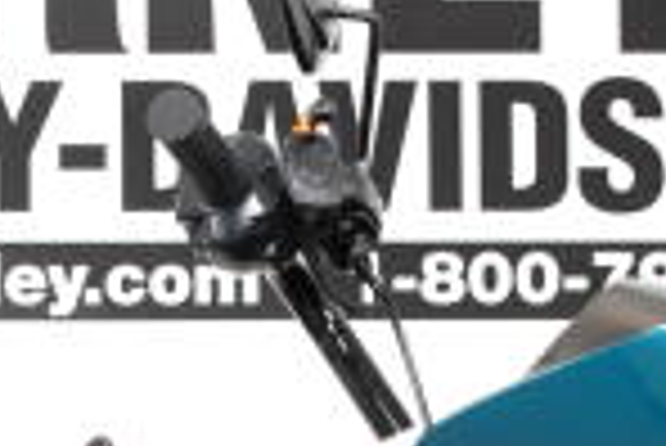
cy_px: 863
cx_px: -140
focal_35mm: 178
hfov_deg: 11.3
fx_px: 3296
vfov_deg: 7.5
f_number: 9
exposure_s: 1/125
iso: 640
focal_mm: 22
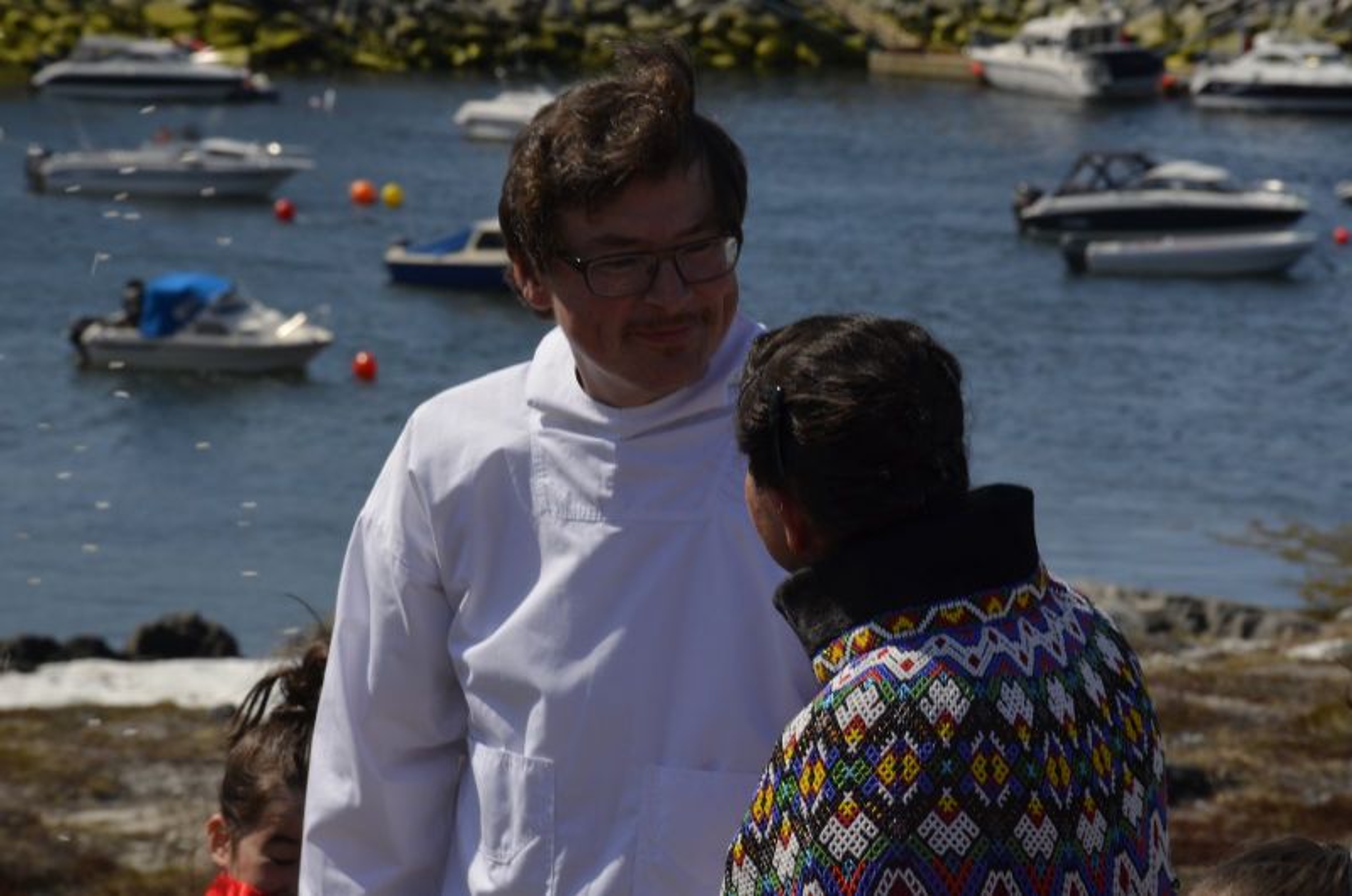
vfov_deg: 7.5
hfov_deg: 11.3
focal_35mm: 183
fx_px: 6859
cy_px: 448
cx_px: 676
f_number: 13
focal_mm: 122
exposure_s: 1/200
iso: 100
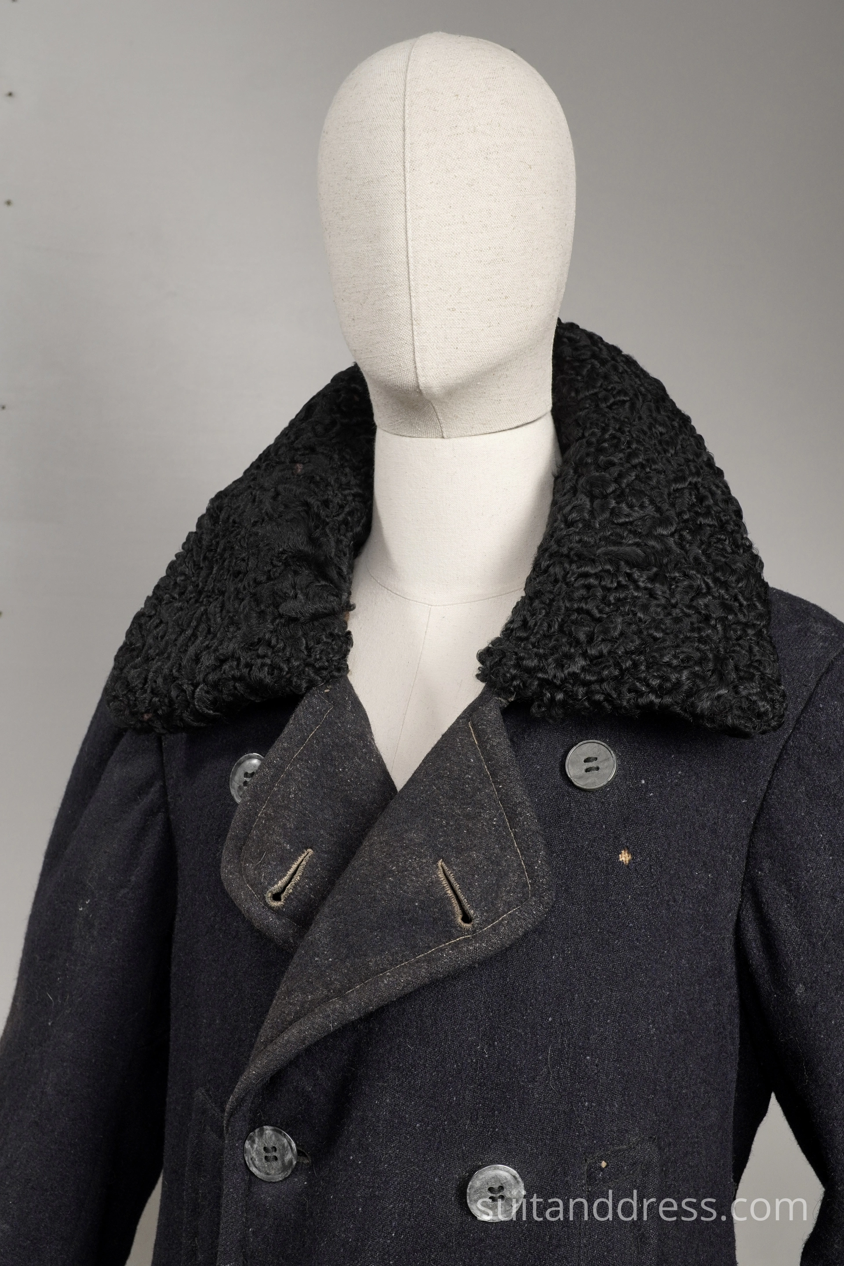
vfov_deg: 41.1
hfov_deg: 28.1
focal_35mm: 48
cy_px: 633
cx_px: 422
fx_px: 1688
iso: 400
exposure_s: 1/40
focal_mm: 32
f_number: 7.1
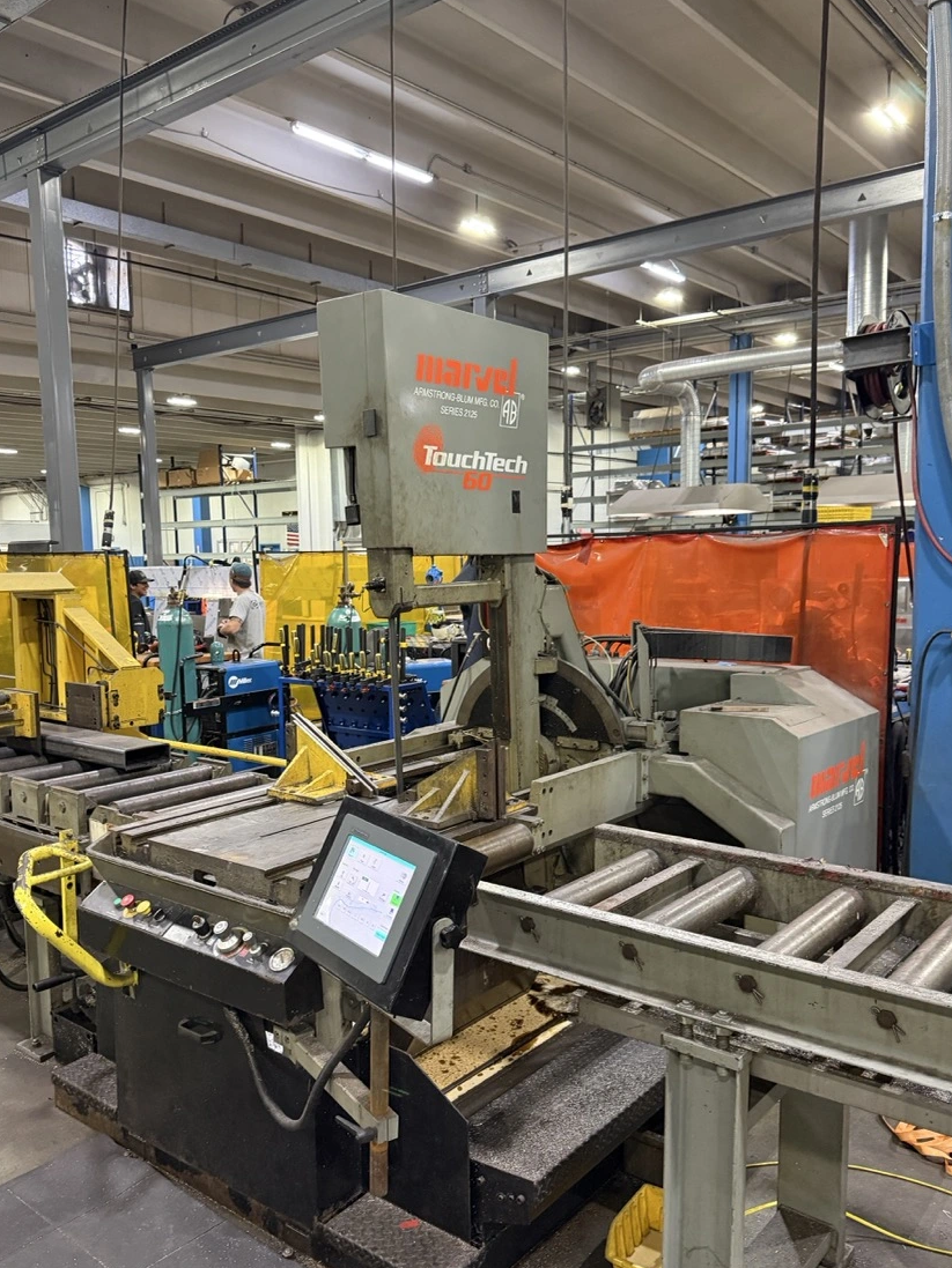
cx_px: 433
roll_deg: +0.6
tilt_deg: -5.4
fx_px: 1027
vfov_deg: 63.4
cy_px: 661
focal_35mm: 28
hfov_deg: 49.7
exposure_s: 1/60
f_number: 1.78
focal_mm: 6.76
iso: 500
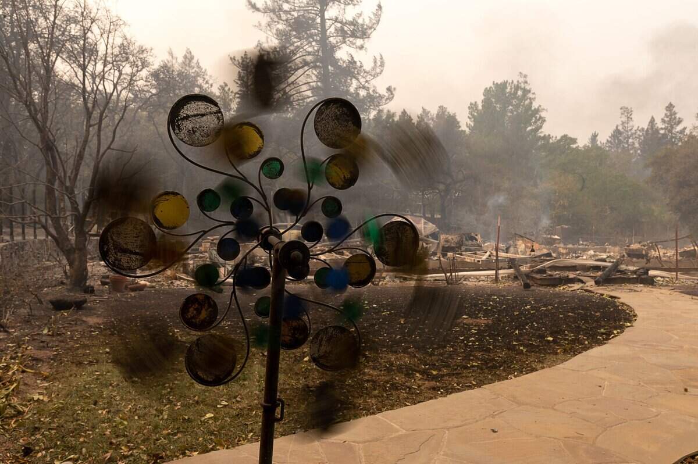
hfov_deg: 62.0
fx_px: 581
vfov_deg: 43.5
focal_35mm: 30
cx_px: 349
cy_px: 232
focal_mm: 30
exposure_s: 1/30
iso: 100
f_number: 16
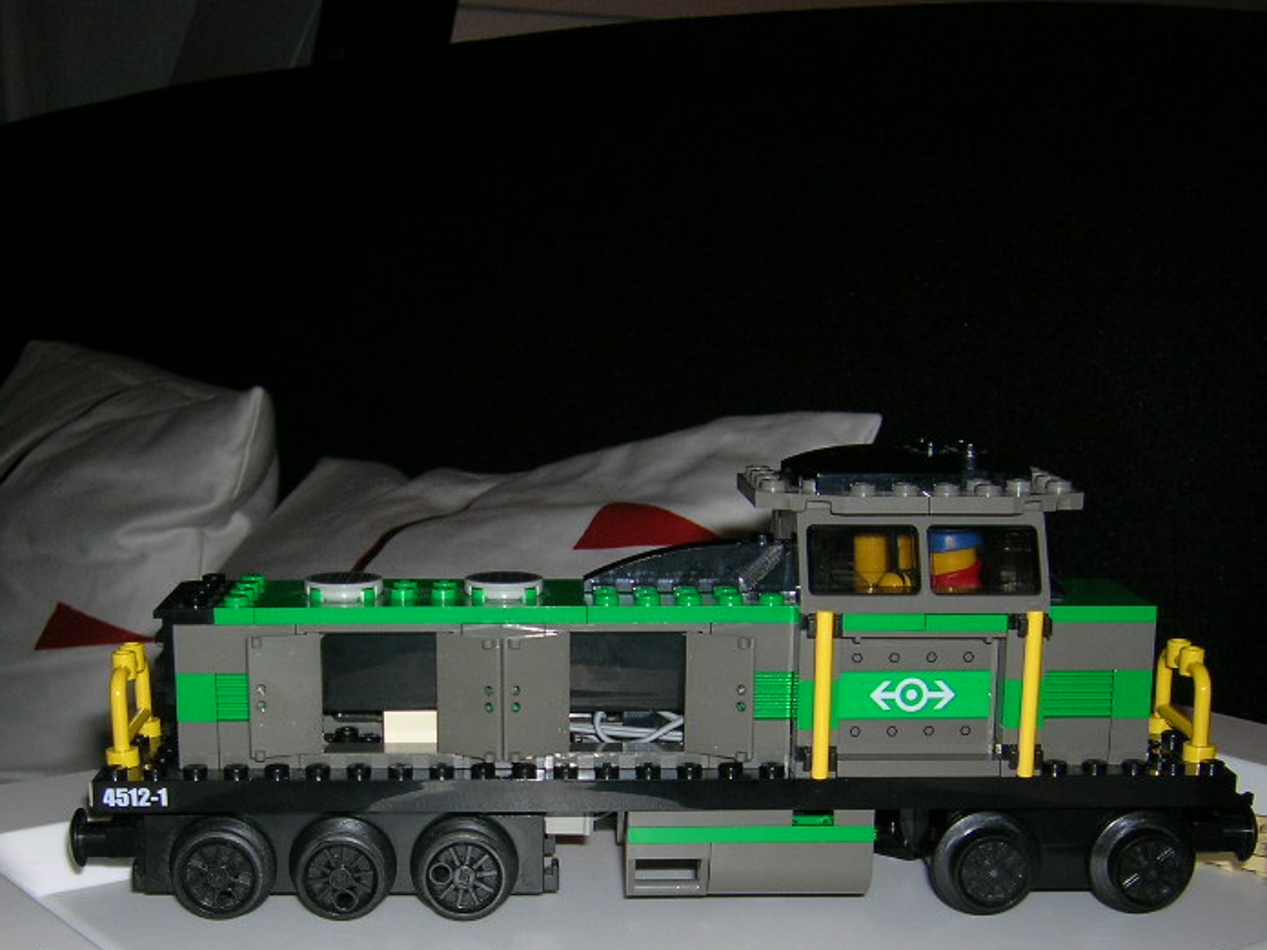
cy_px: 682
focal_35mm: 50
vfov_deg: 28.8
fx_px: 1830
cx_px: 499
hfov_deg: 38.0
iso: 50
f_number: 2.9
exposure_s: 1/60.1
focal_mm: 5.7
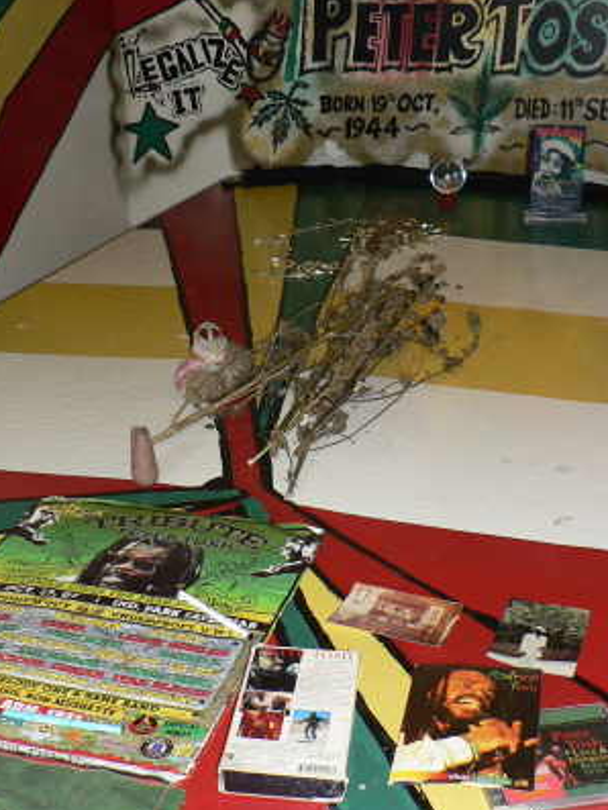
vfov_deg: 38.2
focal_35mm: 50
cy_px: 372
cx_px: 325
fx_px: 1170
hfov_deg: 29.1
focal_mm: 6
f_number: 2.8
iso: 100
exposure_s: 1/60
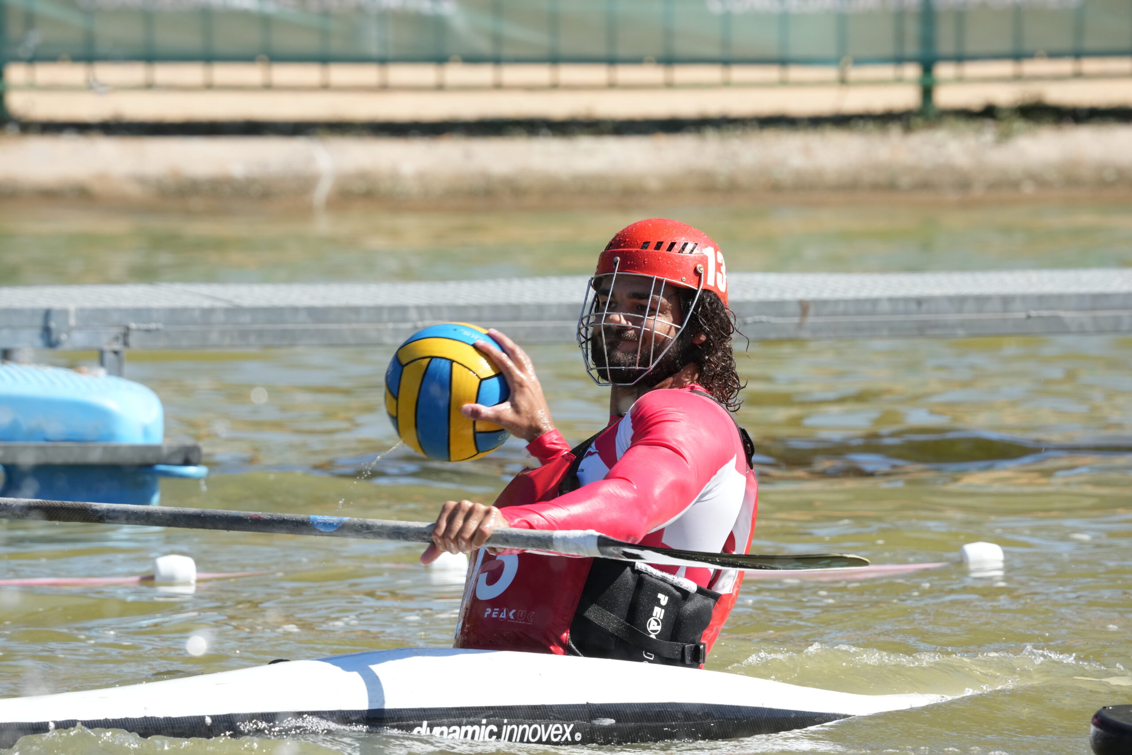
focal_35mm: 600
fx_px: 18866
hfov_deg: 3.4
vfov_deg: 2.3
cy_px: 378
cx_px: 566
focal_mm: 600
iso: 800
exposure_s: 1/640
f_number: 11
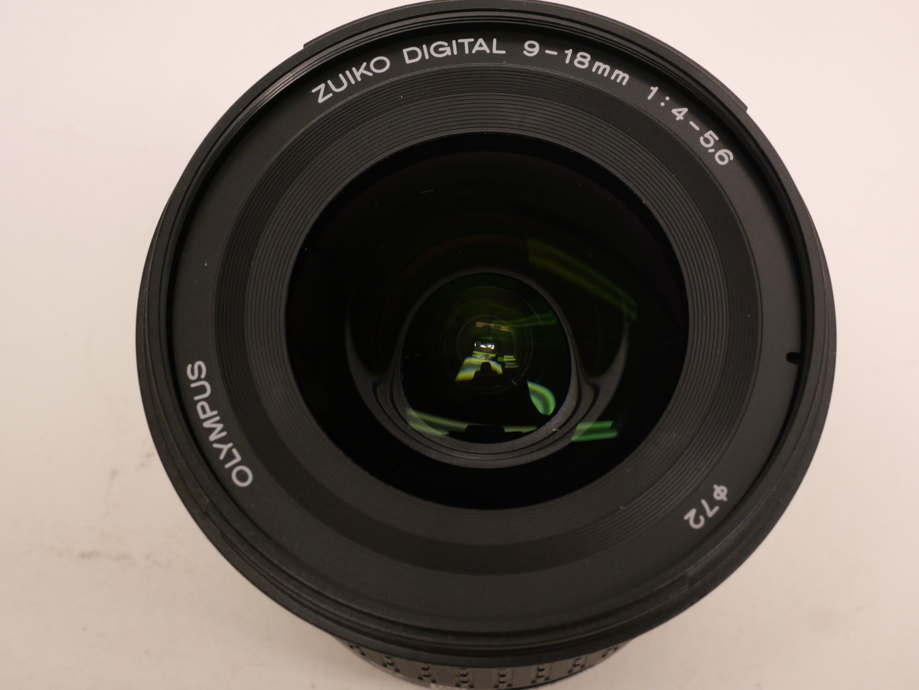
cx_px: 490
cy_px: 338
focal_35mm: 68
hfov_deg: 28.5
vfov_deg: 21.6
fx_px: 1806
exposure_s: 1/60
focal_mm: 30
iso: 1600
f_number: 9
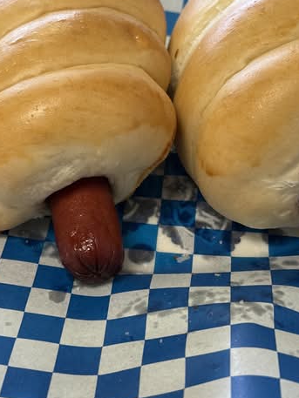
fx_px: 886
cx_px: 146
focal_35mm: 77
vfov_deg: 25.3
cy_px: 166
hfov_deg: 19.1
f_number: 1.78
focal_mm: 6.76
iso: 50
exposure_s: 1/60
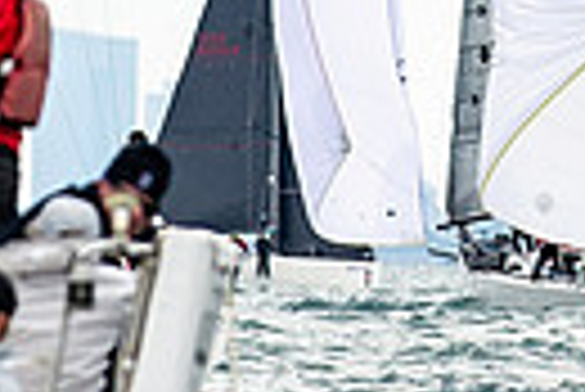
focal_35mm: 1094
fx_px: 17797
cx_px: 791
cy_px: -741
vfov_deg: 1.3
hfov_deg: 1.9
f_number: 4
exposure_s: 1/3200
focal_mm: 155
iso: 250
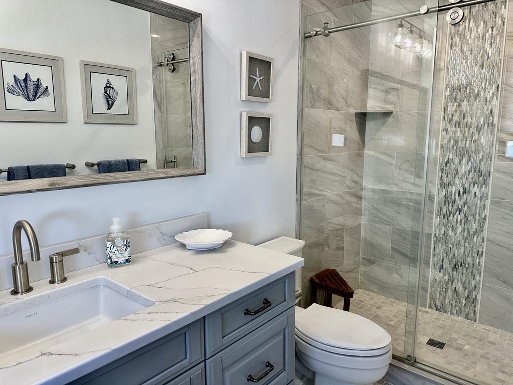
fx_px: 356
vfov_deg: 56.8
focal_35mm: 24
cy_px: 192
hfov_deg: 71.6
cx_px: 256
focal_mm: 6.86
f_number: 1.78
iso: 125
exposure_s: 1/120
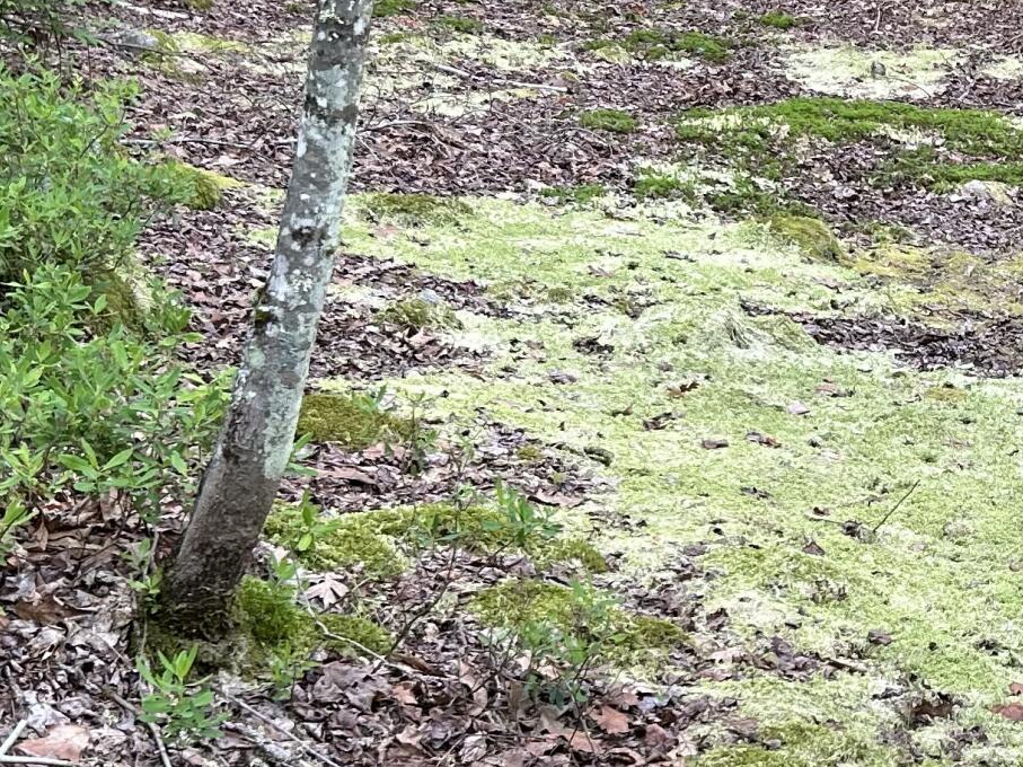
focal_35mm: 86
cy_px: 509
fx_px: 2541
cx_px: 1134
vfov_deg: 17.1
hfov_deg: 21.5
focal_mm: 5.7
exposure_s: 1/121
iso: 50
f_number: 1.5
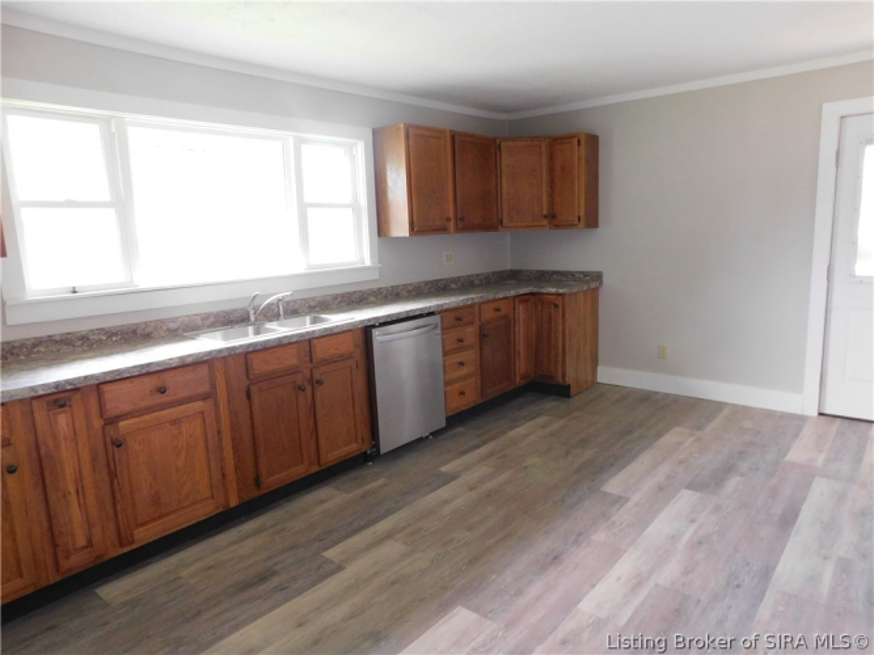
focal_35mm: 23
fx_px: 581
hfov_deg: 73.9
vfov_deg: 58.9
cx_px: 437
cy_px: 328
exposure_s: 1/20
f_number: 3
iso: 400
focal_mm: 4
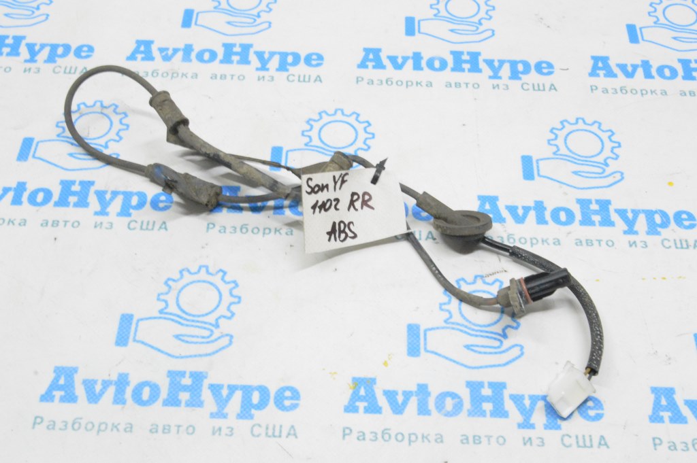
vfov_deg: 26.4
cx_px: 348
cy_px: 232
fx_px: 987
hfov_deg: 38.9
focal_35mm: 51
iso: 6400
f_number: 20
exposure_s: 1/15
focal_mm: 34
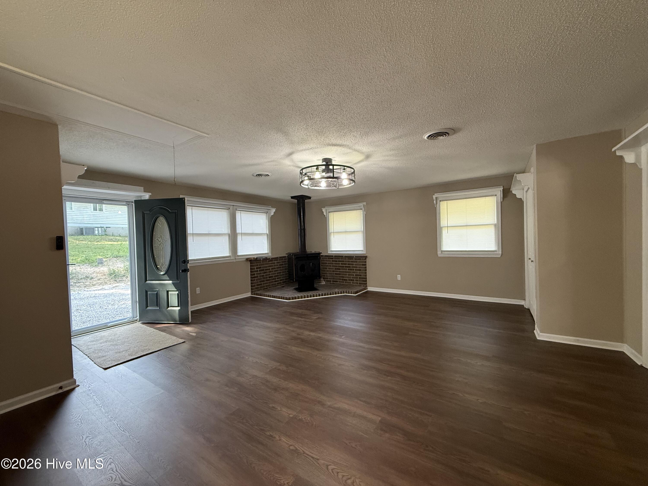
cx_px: 324
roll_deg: +1.7
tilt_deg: -0.8
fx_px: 262
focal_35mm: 14
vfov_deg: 85.7
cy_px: 243
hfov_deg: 102.1
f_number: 2.2
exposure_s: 1/120
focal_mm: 2.22
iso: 250
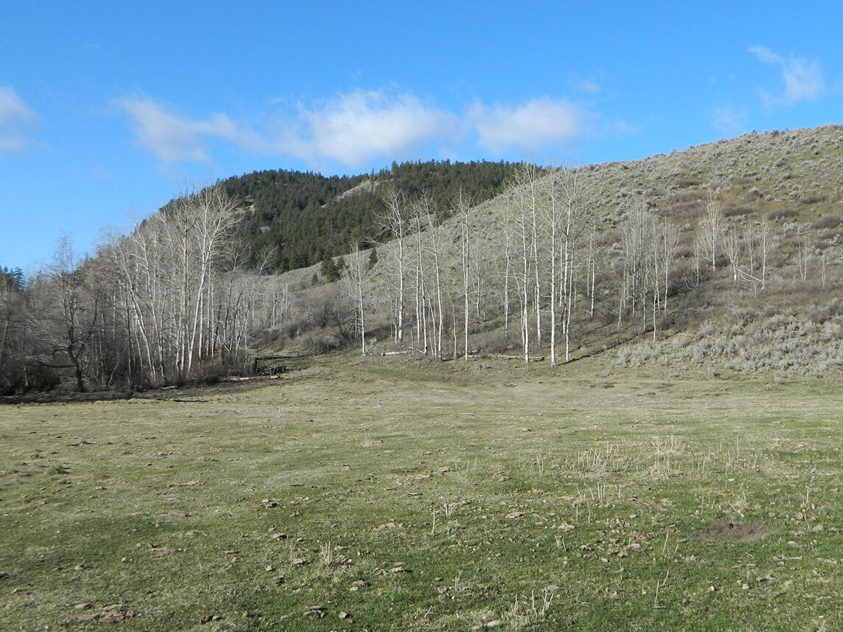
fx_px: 852
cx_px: 548
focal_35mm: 35
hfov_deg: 51.8
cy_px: 340
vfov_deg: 40.7
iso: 80
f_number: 3.1
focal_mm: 4.5
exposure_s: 1/800
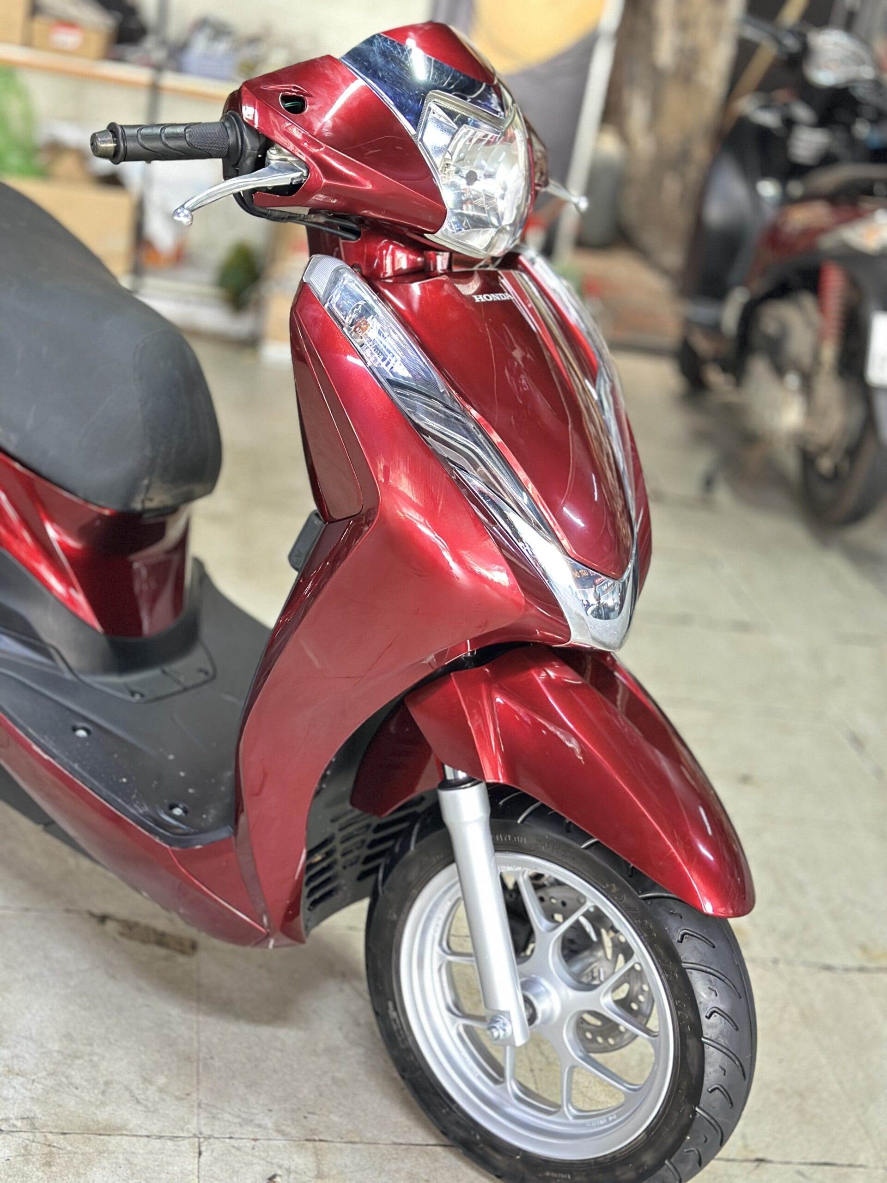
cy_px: 592
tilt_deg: -22.0
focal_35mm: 48
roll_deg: -11.4
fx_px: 1640
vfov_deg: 39.7
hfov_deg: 30.3
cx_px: 444
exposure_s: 1/25
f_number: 1.78
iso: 800
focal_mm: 6.86
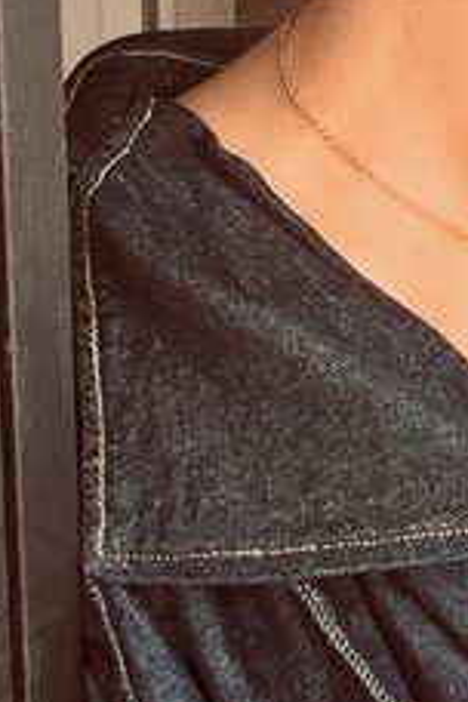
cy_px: 246
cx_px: 570
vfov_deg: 14.0
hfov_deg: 9.3
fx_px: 2847
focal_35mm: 146
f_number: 1.9
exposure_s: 1/121
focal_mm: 2.71
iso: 20
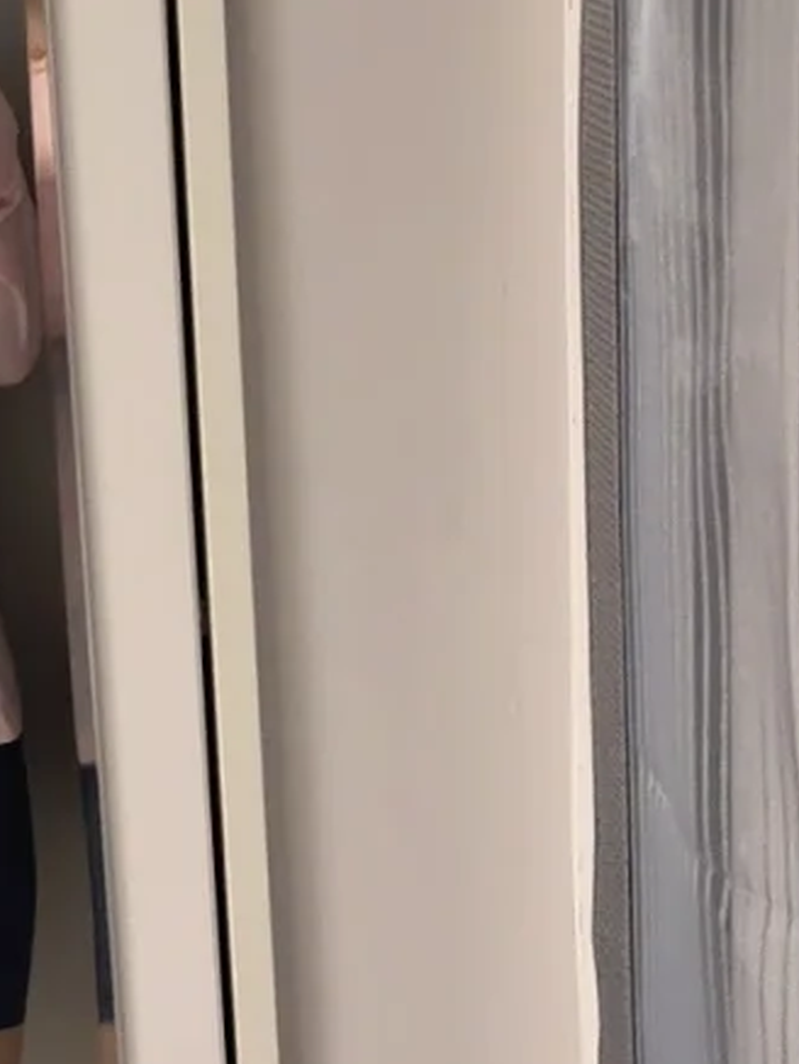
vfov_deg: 24.7
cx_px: -61
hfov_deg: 18.1
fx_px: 2430
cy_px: 458
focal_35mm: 79
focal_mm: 6.76
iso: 800
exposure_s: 1/49
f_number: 1.78
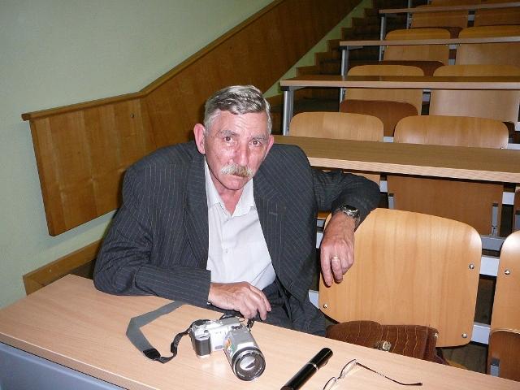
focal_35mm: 35
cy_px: 195
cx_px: 260
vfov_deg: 40.7
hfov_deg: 52.6
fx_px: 526
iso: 250
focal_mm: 5.2
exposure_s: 1/30
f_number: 2.8
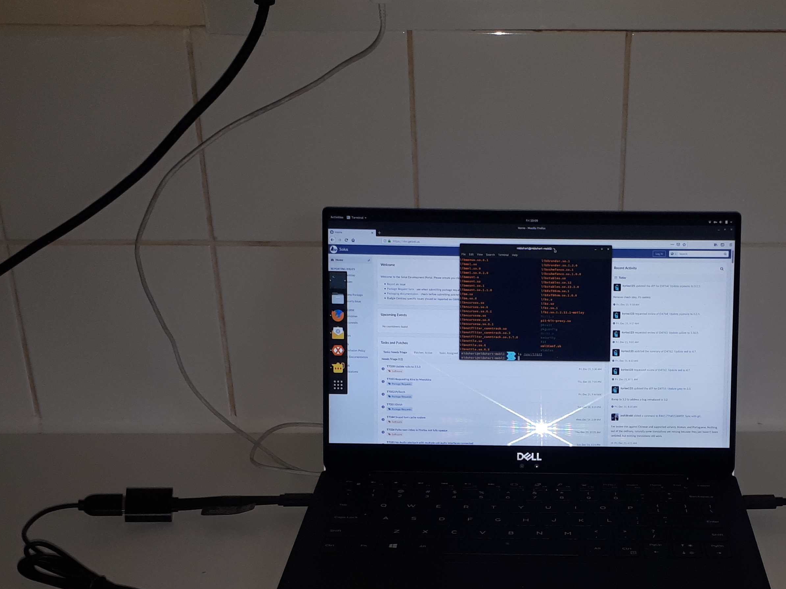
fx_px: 1181
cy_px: 467
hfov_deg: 36.4
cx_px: 531
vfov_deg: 27.5
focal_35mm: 52
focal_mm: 3.6
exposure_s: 1/100
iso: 64
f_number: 1.9
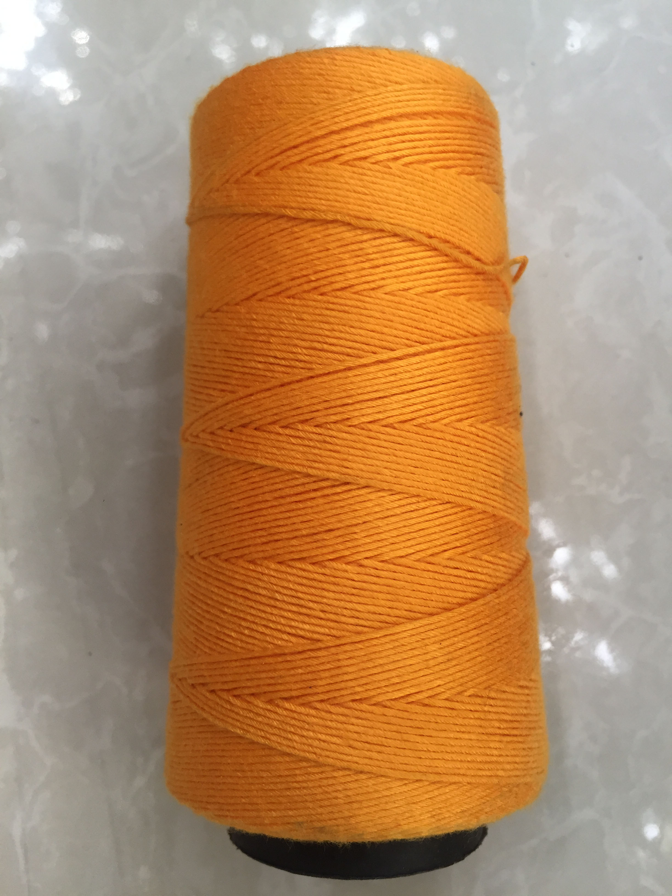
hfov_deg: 48.2
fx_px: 751
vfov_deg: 61.7
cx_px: 336
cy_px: 448
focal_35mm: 29
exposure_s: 1/33
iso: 50
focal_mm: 4.15
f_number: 2.2
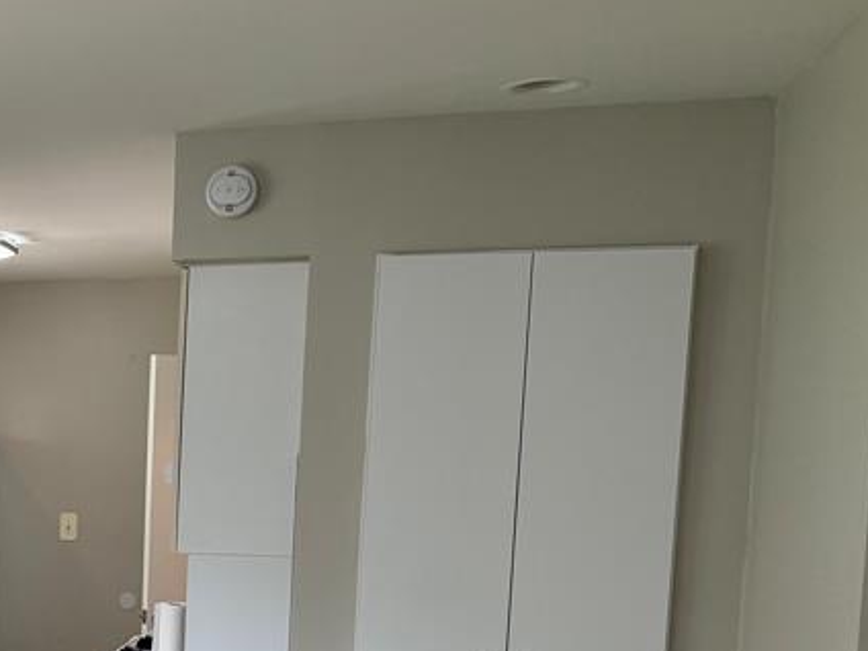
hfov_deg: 29.6
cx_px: -106
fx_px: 1454
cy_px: 600
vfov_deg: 24.4
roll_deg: -1.2
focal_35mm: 58
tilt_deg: -6.6
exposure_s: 1/227
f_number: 1.78
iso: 200
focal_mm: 6.76
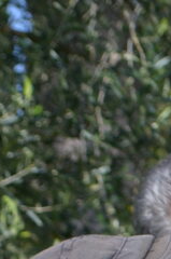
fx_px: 2520
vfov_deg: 5.7
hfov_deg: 3.9
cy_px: 492
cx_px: 227
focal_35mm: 352
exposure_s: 1/500
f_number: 5.6
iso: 180
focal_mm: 55
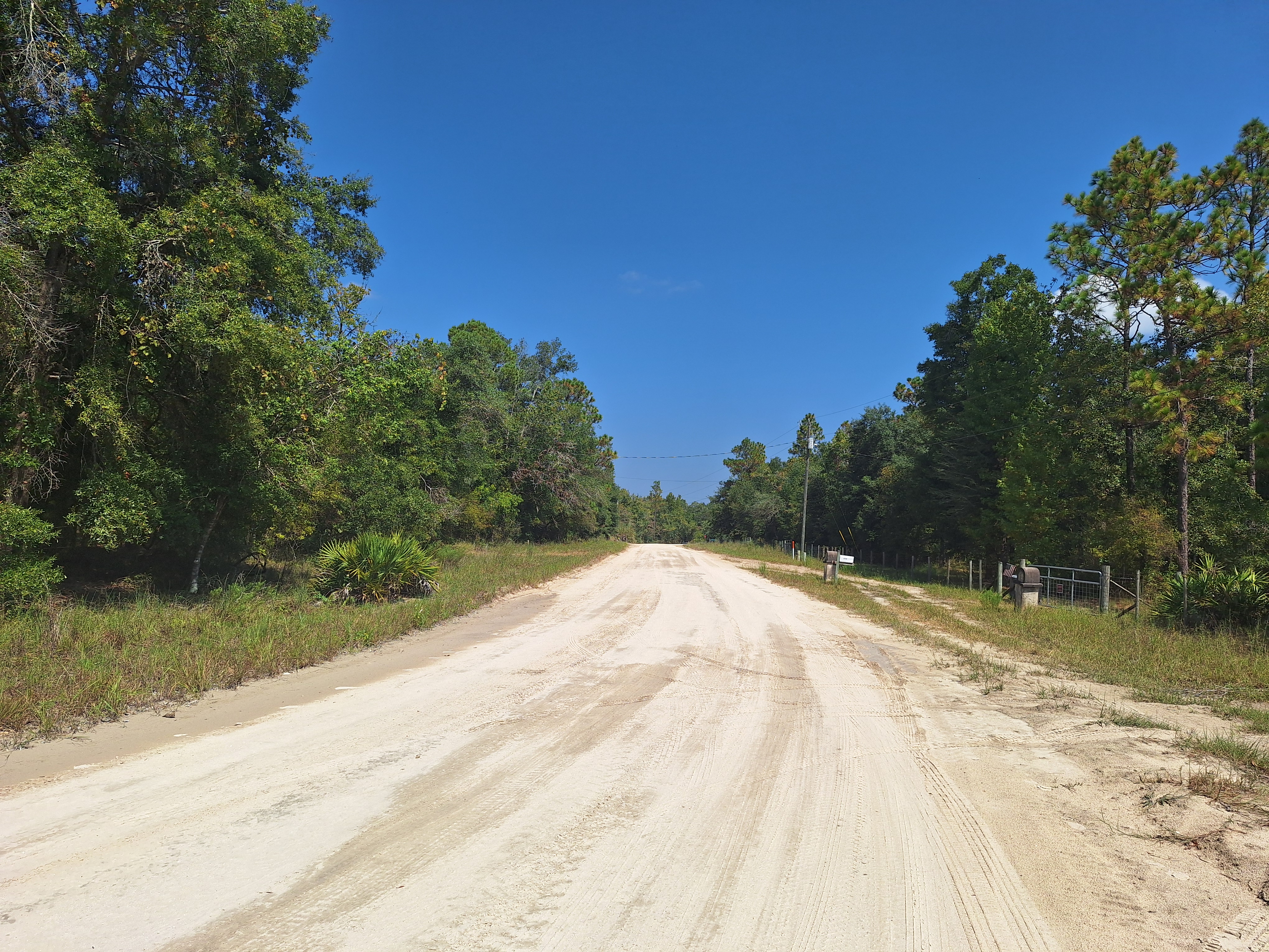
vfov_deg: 58.9
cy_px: 476
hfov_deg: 73.9
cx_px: 634
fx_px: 843
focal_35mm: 23
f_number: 1.8
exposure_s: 1/4425
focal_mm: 5.54
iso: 40
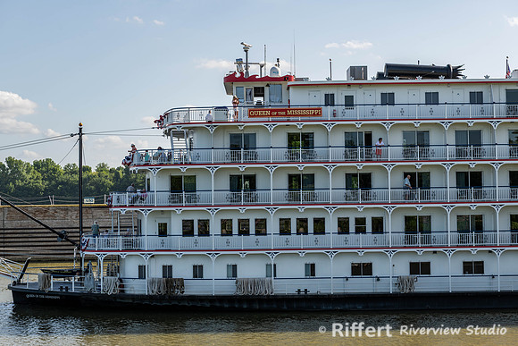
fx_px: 1108
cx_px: 259
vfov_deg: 17.7
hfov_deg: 26.3
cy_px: 173
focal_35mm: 77
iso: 72
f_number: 8
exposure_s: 1/200
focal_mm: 70
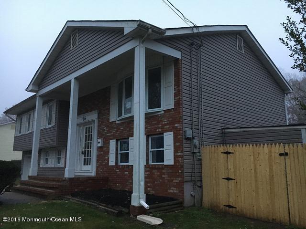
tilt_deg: +11.0
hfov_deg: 61.7
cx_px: 153
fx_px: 256
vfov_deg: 48.2
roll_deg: +0.6
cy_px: 114
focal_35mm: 29
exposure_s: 1/30
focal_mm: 4.15
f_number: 2.2
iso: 200
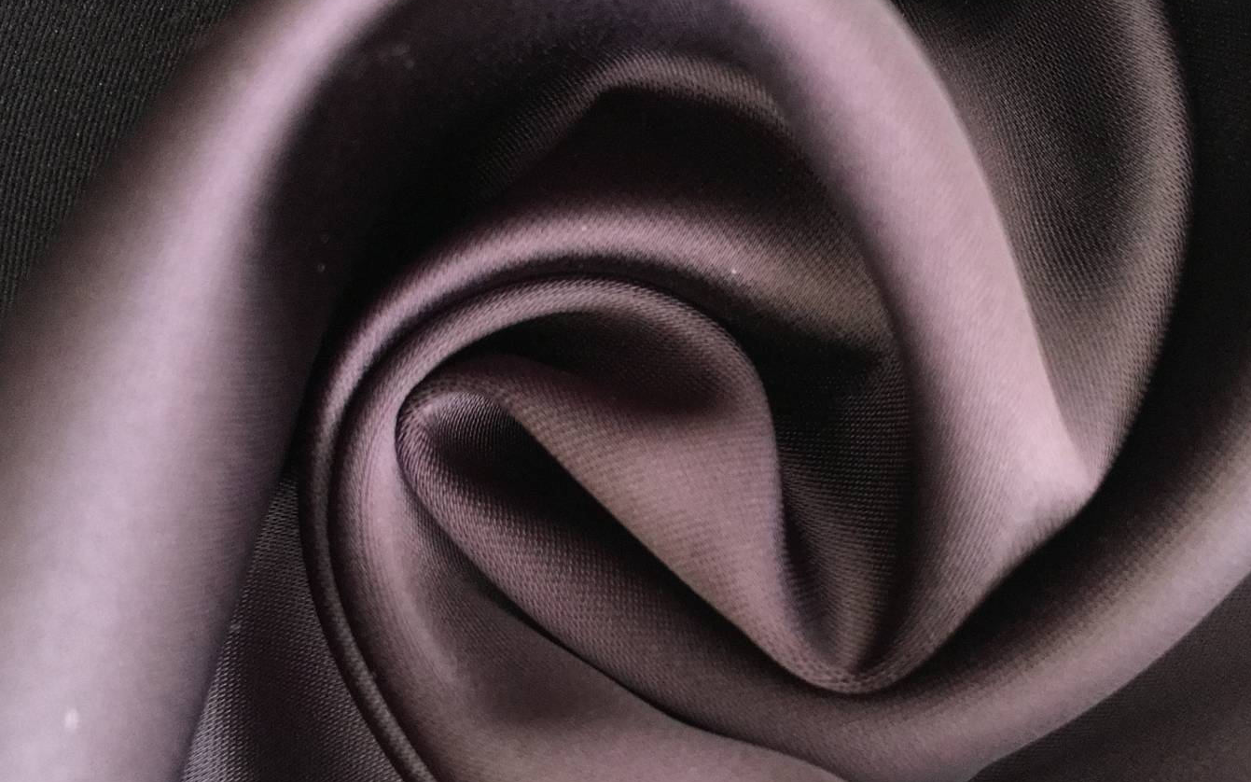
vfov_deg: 29.2
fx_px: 1500
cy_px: 437
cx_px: 702
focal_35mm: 44
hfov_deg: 45.2
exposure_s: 1/15
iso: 250
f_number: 2.2
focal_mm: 4.15
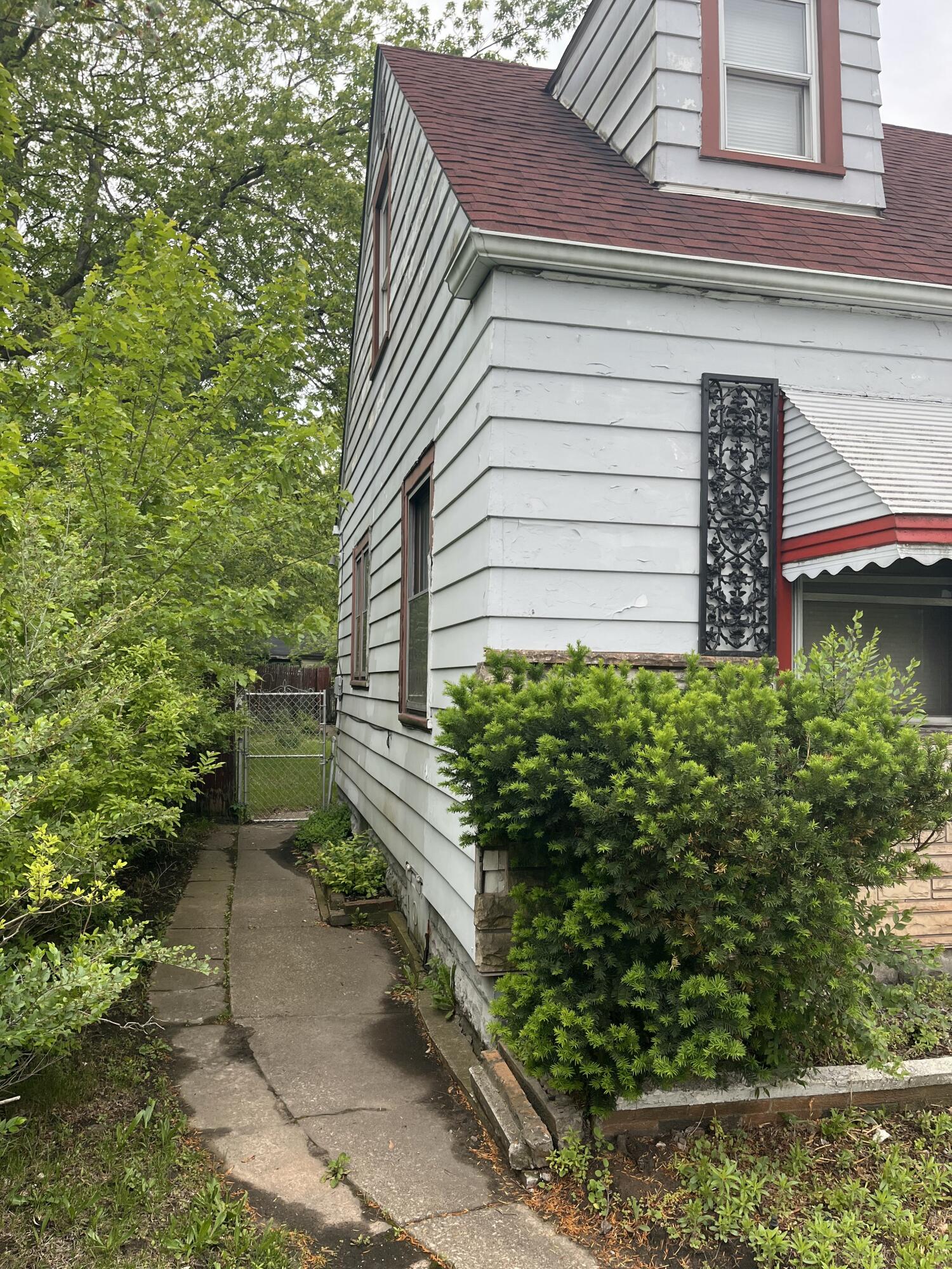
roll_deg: -0.8
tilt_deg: +2.8
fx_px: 953
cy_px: 634
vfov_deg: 67.3
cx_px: 476
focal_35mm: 26
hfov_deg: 53.1
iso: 50
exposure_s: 1/1028
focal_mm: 5.1
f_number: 1.6
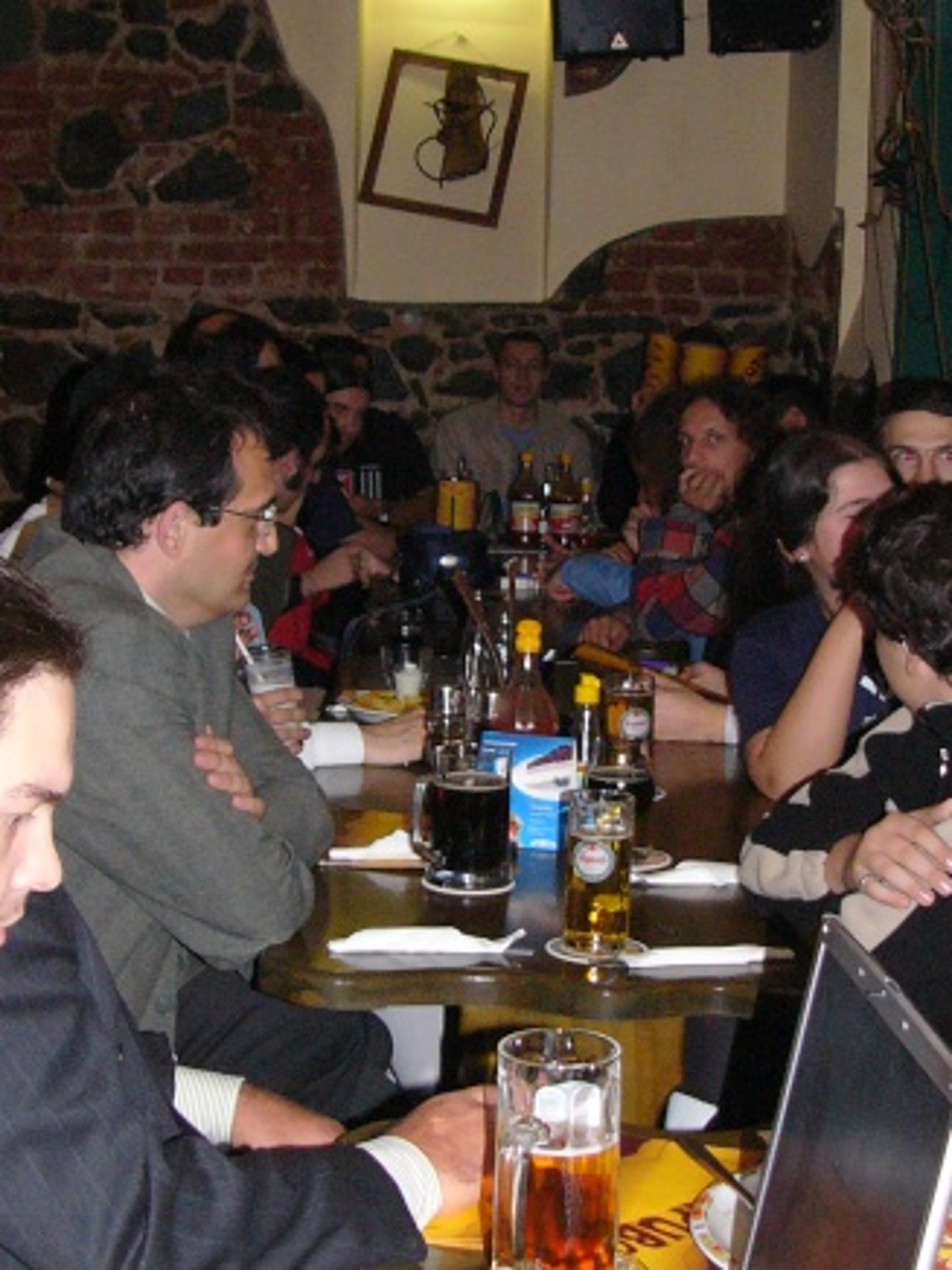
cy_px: 504
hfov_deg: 22.2
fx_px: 2420
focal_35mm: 66
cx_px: 515
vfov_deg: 29.3
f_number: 2.8
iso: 200
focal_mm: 6
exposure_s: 1/80
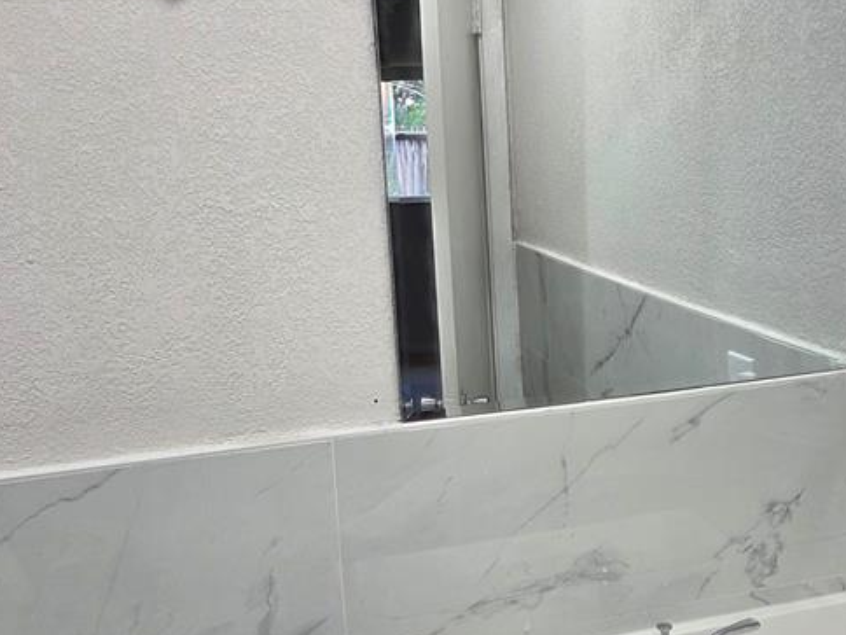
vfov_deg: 37.7
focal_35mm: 38
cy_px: 341
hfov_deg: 48.8
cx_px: 493
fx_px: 929
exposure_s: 1/120
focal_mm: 5.4
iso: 160
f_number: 1.8
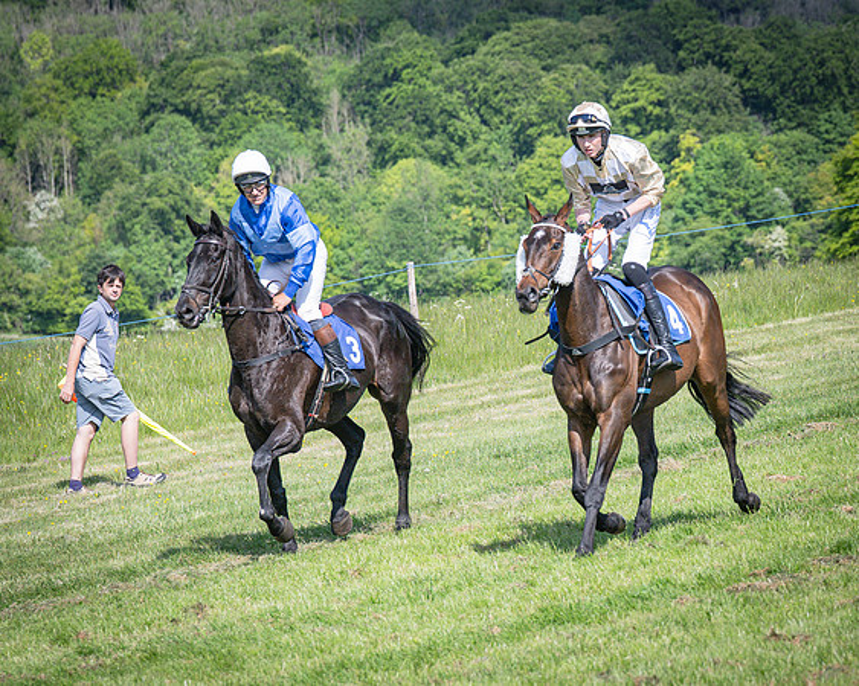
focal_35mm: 209
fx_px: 5316
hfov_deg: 9.2
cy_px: 370
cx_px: 486
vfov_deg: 7.4
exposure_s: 1/3200
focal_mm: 99
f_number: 4
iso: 400
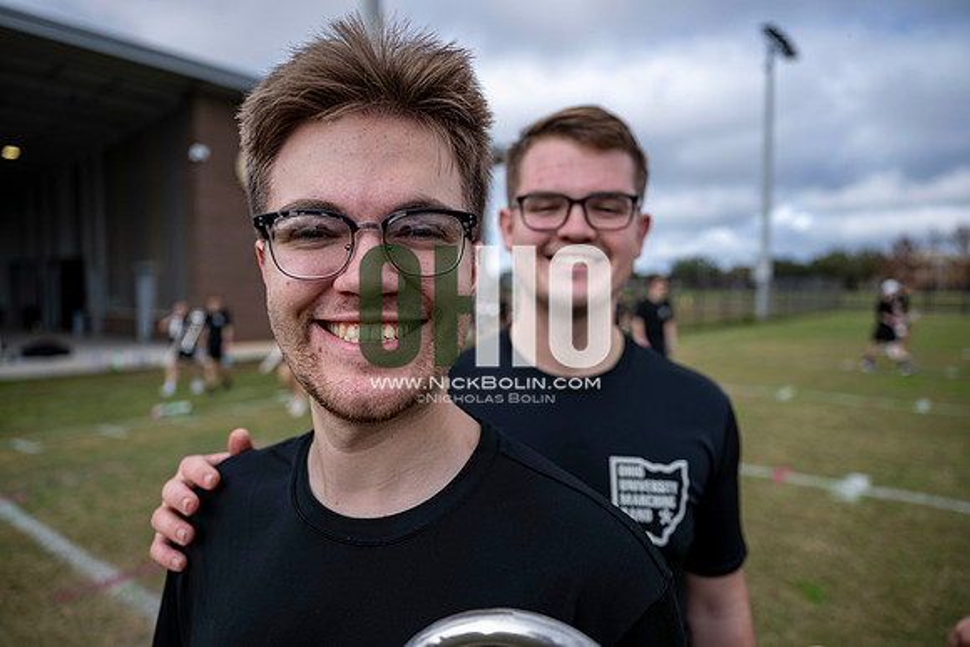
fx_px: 647
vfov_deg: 53.2
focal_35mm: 24
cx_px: 485
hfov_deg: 73.7
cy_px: 324
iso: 100
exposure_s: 1/1250
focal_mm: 24
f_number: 2.8
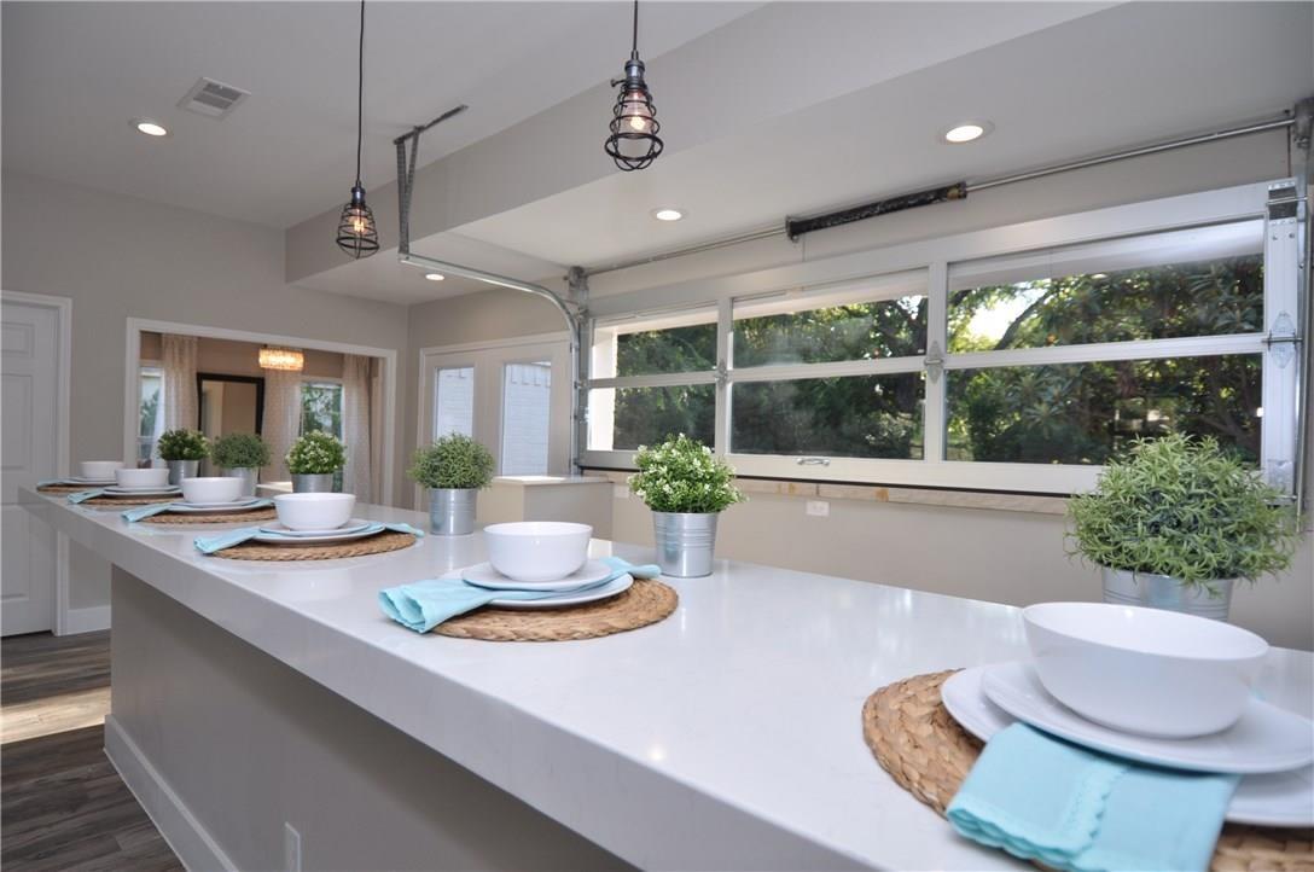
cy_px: 436
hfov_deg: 90.1
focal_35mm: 18
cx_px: 657
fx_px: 656
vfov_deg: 67.2
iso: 200
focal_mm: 12
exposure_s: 1/200
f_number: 4
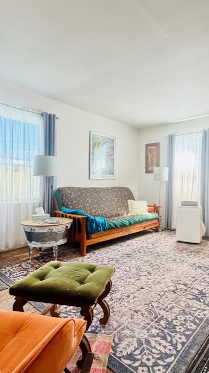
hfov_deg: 52.3
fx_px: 207
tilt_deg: -1.8
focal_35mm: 21
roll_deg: -0.5
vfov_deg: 83.9
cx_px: 143
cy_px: 190
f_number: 2.2
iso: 320
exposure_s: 1/69
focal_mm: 2.22
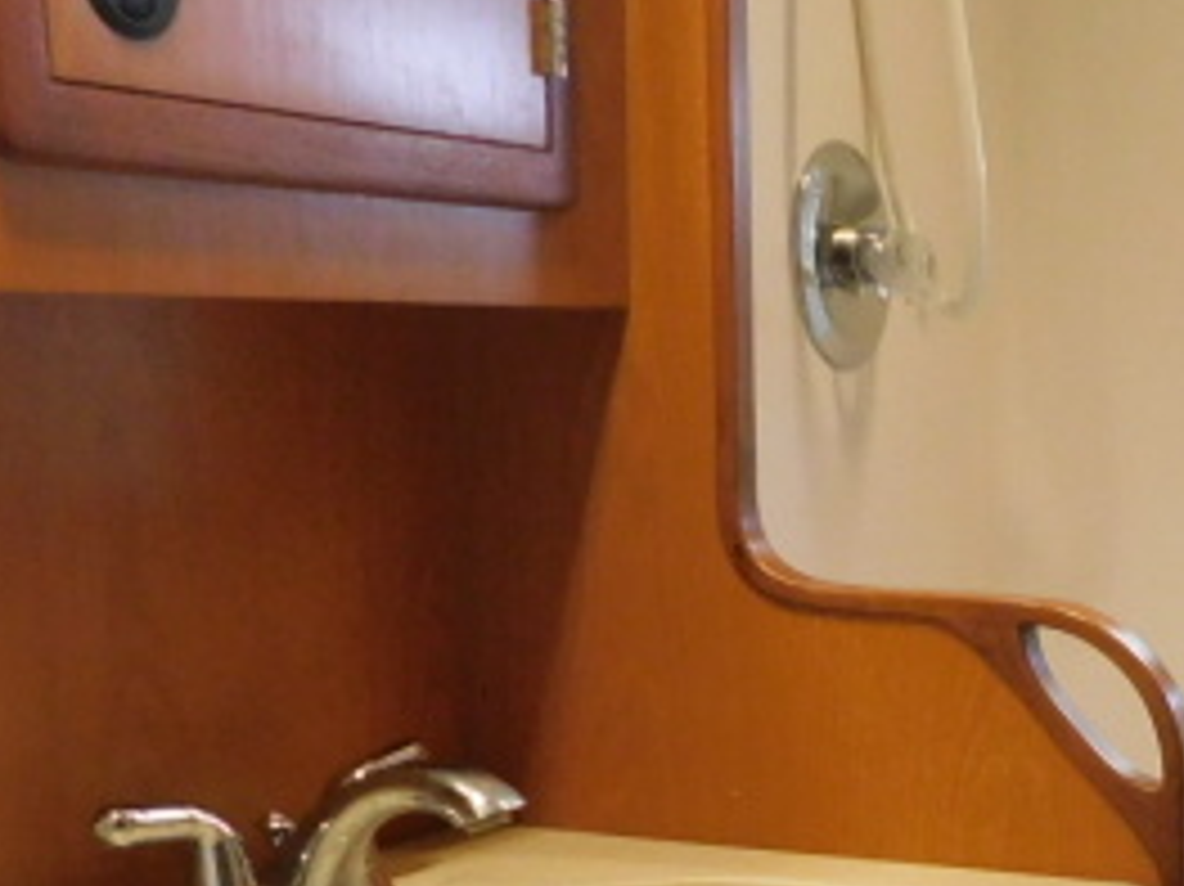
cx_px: 1409
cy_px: 1088
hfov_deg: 25.1
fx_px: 2393
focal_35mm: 70
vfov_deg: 19.6
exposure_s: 1/30
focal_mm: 4
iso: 400
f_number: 3
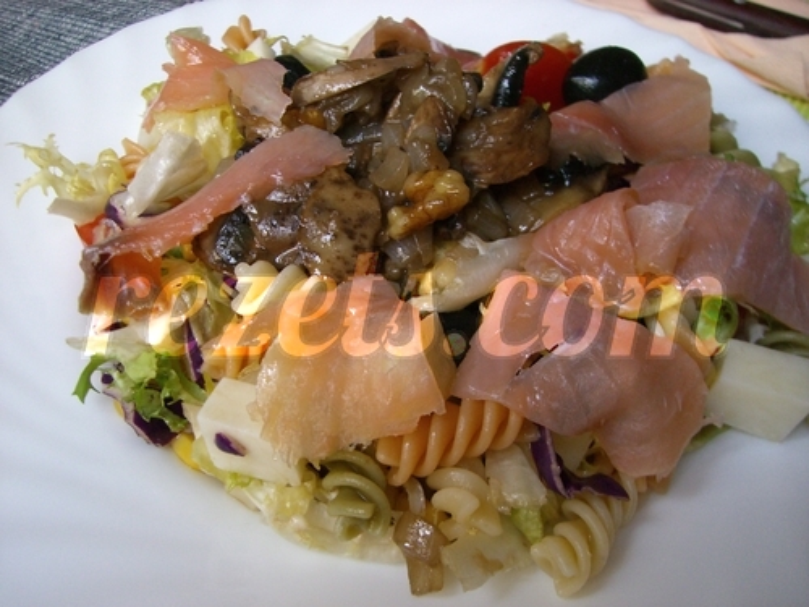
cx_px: 404
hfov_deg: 49.0
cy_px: 304
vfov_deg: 37.7
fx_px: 888
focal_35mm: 38
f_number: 2.7
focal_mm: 6.2
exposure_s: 1/80
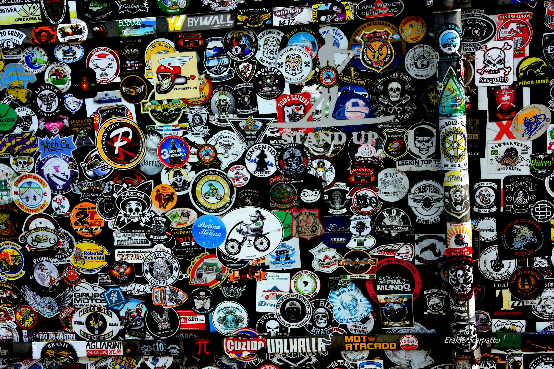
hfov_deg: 46.4
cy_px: 184
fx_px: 646
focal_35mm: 42
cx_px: 277
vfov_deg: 31.9
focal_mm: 28
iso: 100
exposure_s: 1/200
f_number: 7.1
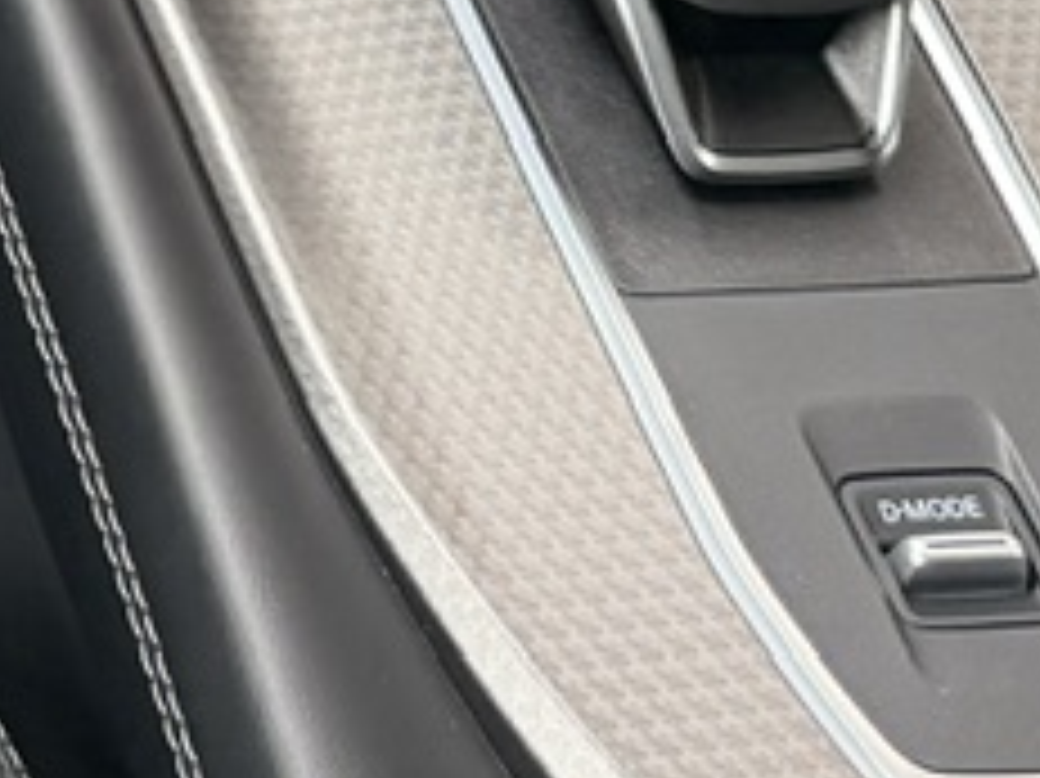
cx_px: -1017
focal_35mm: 133
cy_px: -1295
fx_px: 3994
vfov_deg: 9.5
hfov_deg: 13.0
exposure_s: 1/127
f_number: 1.78
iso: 200
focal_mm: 6.76
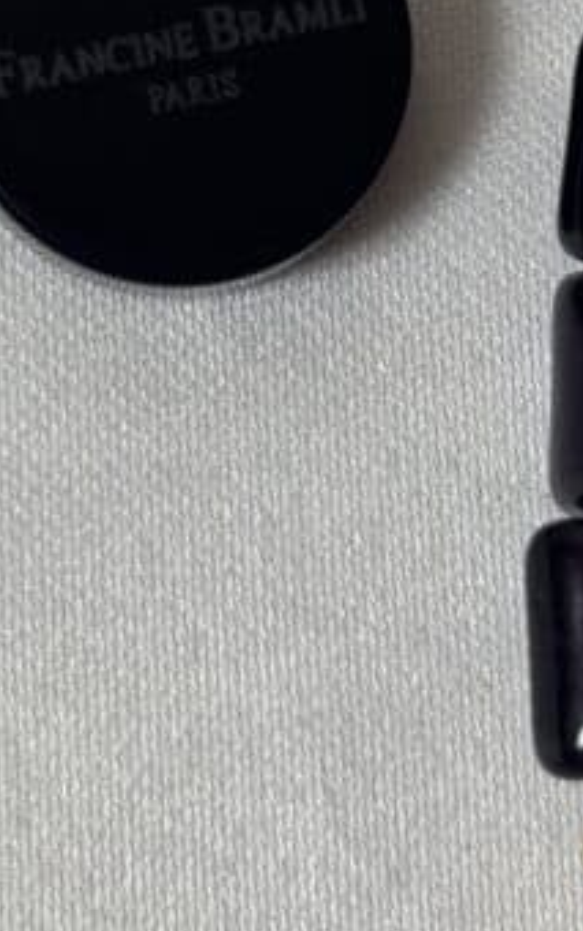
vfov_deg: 12.5
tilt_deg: -75.8
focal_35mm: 166
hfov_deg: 7.9
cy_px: 11
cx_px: 389
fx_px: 4213
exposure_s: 1/239
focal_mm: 5.96
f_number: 1.6
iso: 32
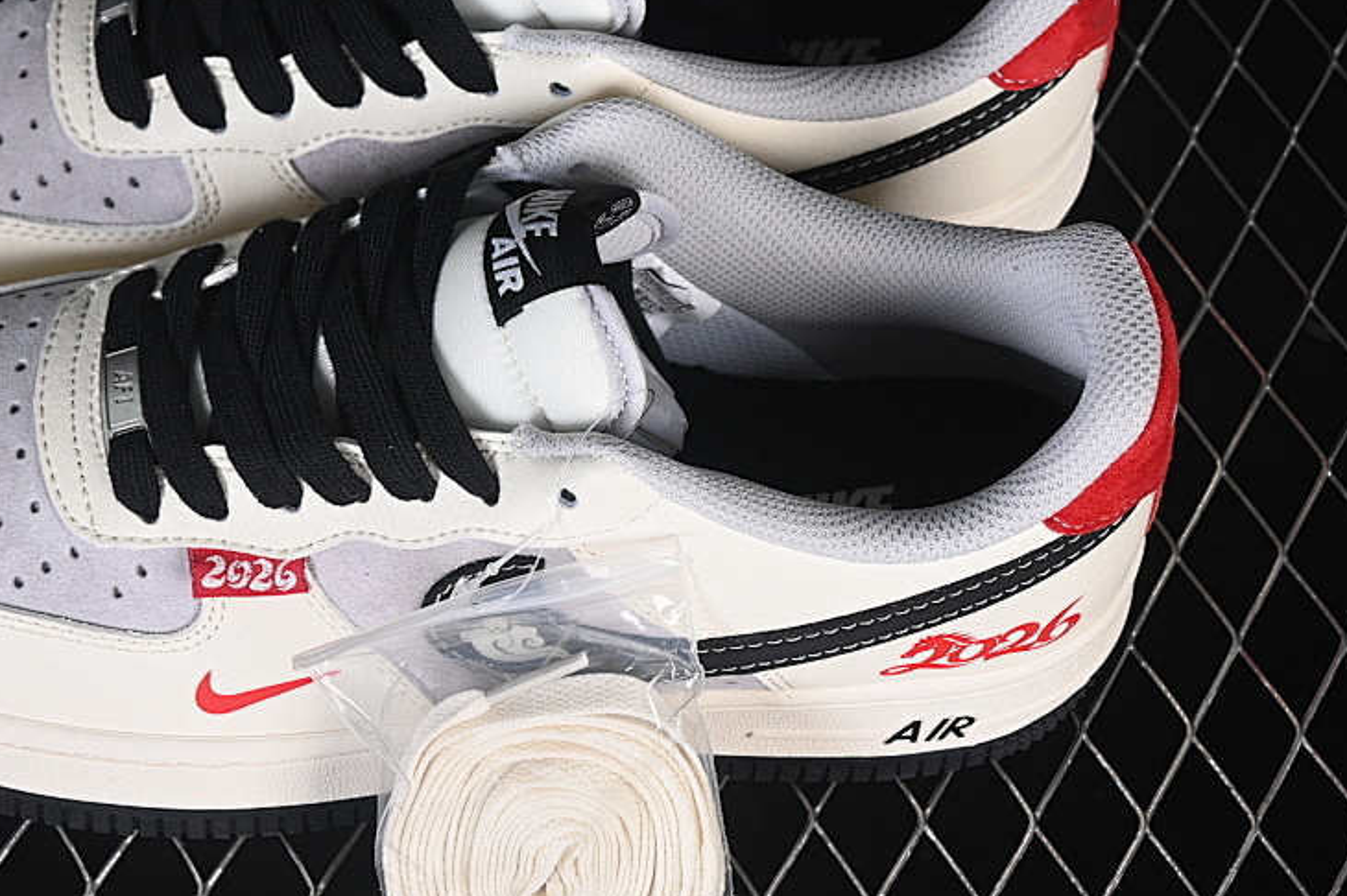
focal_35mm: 111
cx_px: 450
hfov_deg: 18.4
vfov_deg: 12.3
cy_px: 271
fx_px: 4151
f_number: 7.1
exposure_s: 1/80
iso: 160
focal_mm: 50
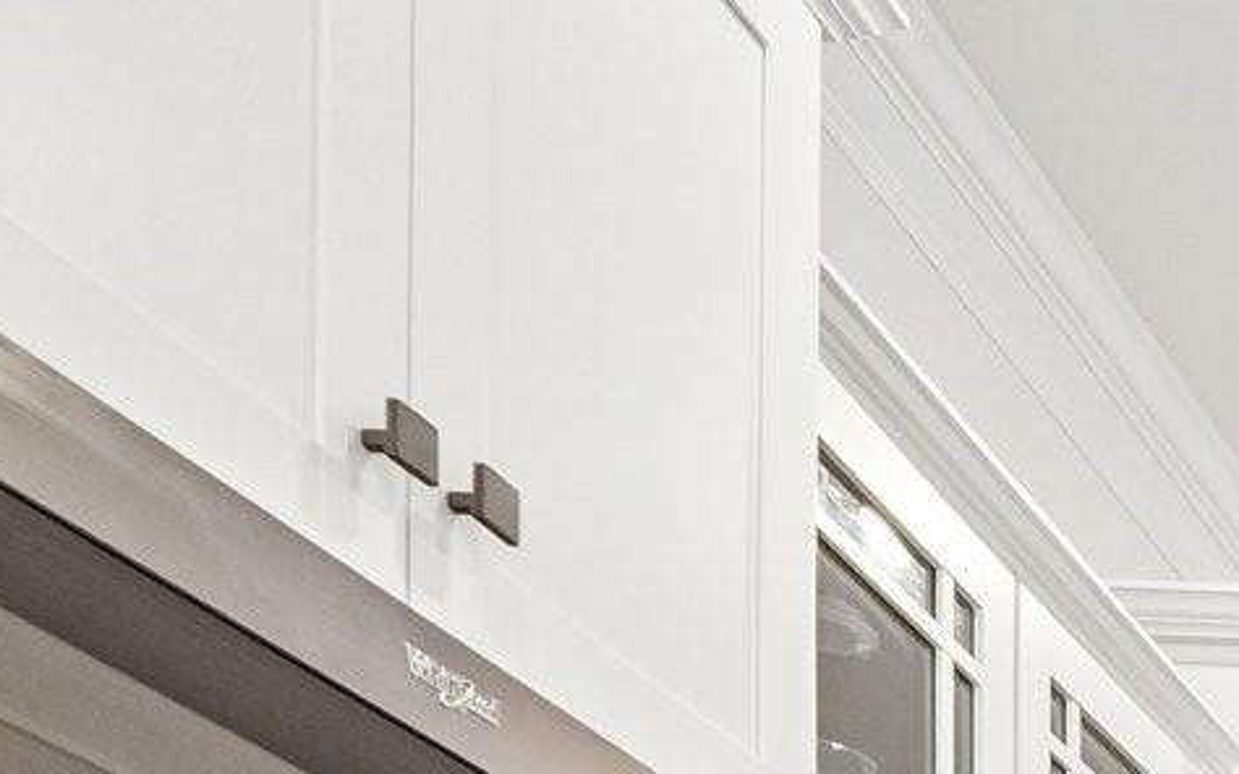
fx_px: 2228
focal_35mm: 66
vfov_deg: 14.5
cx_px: 2287
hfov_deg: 20.6
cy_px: 1743
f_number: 8
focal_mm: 10
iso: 400
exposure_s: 1/6
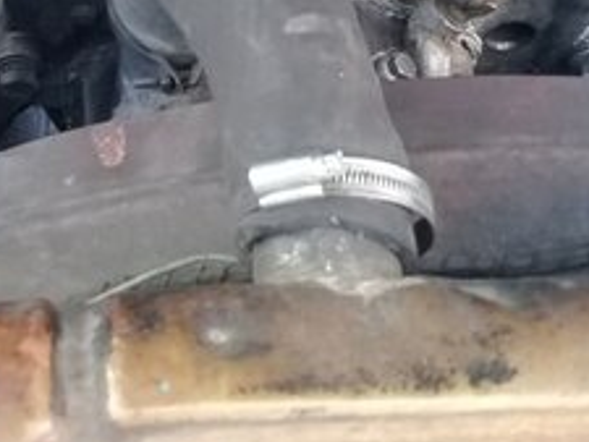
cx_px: 285
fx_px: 1549
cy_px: -88
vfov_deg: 15.6
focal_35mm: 91
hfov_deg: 21.5
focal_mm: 3.3
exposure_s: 1/33
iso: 125
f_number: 2.2
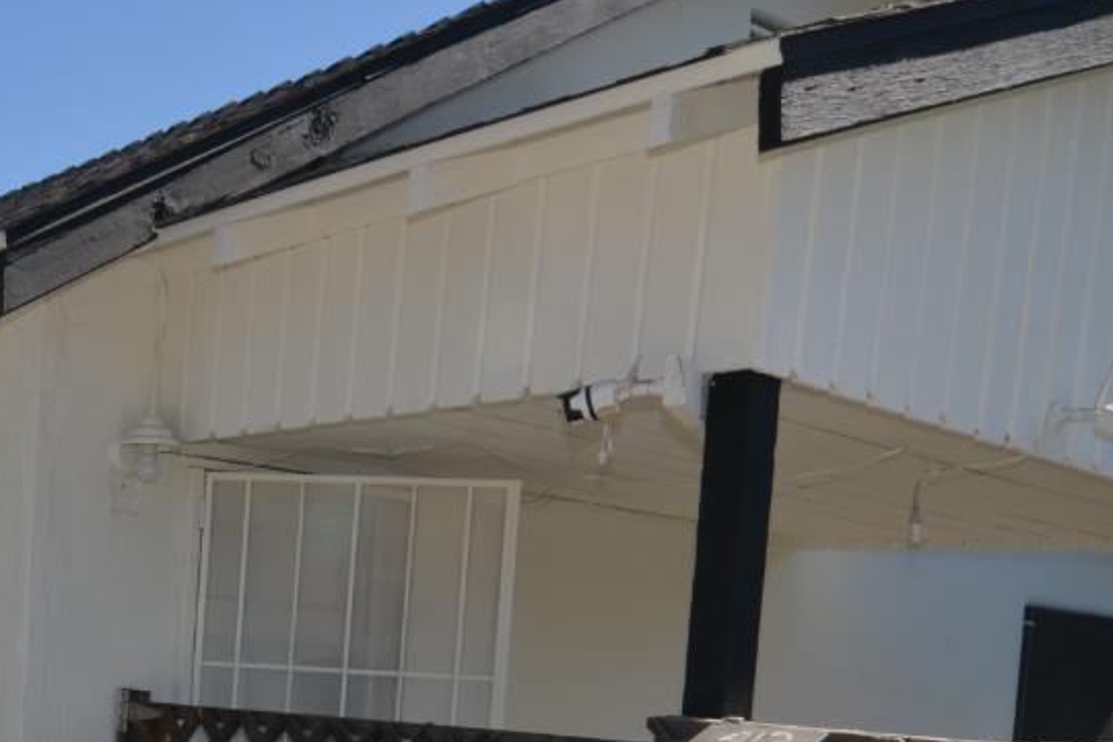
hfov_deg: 36.6
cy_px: 808
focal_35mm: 50
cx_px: 68
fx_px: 1546
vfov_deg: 25.2
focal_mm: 12
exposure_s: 1/200
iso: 100
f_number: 9
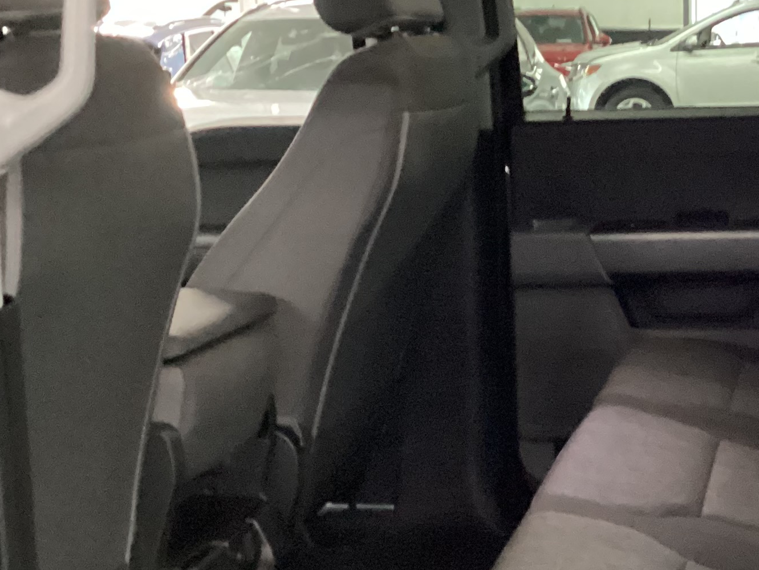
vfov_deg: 19.4
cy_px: 348
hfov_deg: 25.0
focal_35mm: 76
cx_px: 653
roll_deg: +0.4
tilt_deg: -13.1
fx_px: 1667
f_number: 2.4
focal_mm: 3.3
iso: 800
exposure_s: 1/24
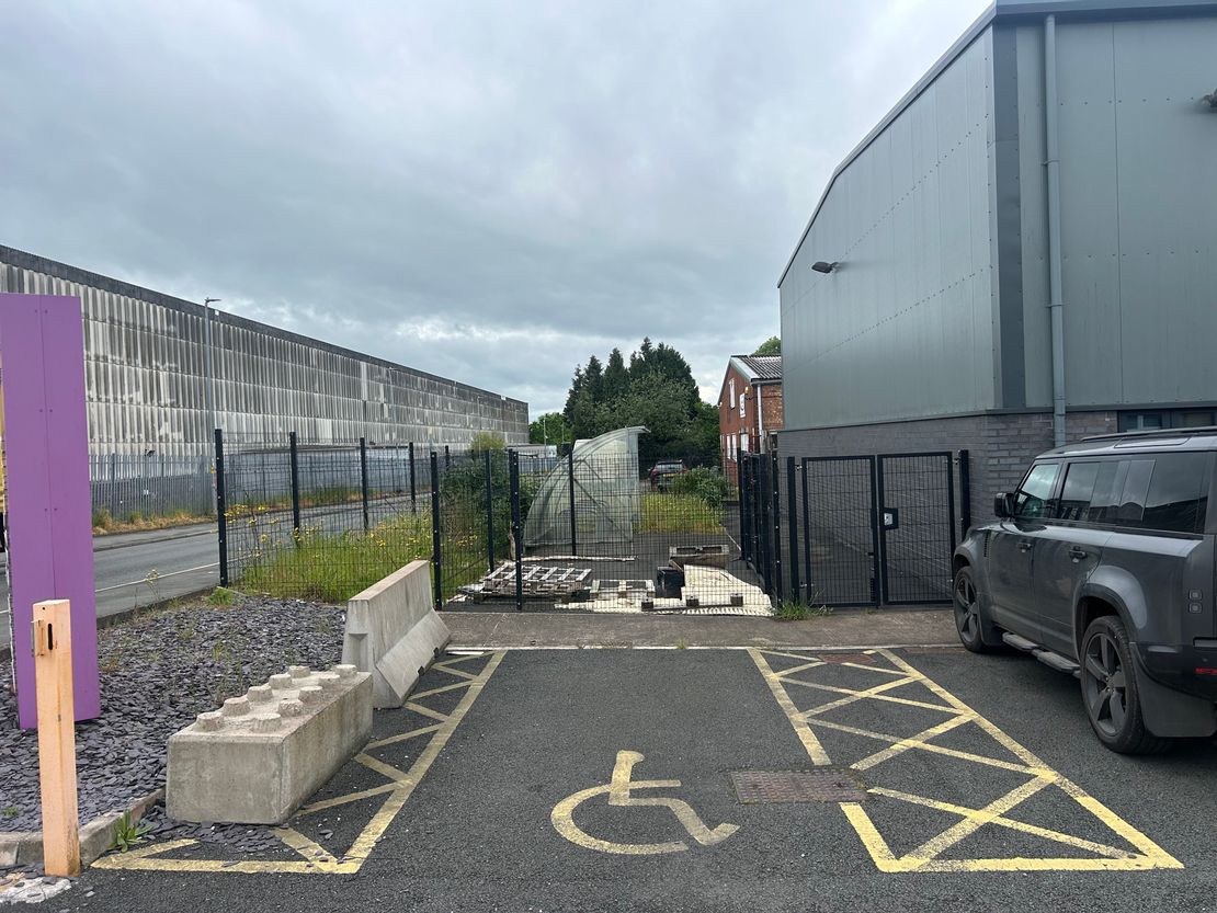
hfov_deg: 67.3
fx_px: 914
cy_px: 456
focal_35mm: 26
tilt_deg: +0.3
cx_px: 608
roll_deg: +3.0
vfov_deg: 53.1
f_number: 1.5
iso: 50
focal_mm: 5.7
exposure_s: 1/2457
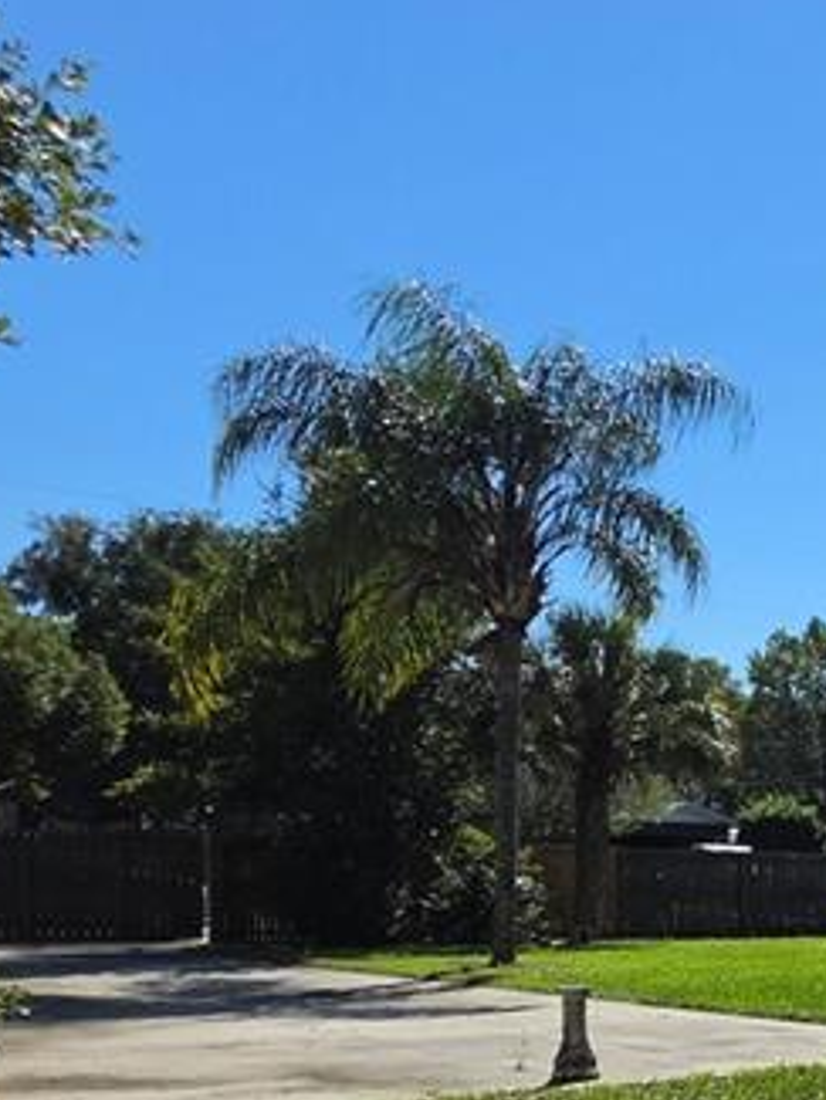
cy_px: 968
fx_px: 1526
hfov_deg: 23.0
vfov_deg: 37.3
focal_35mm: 48
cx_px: 1313
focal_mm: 2.2
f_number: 1.9
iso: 32
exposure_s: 1/3220
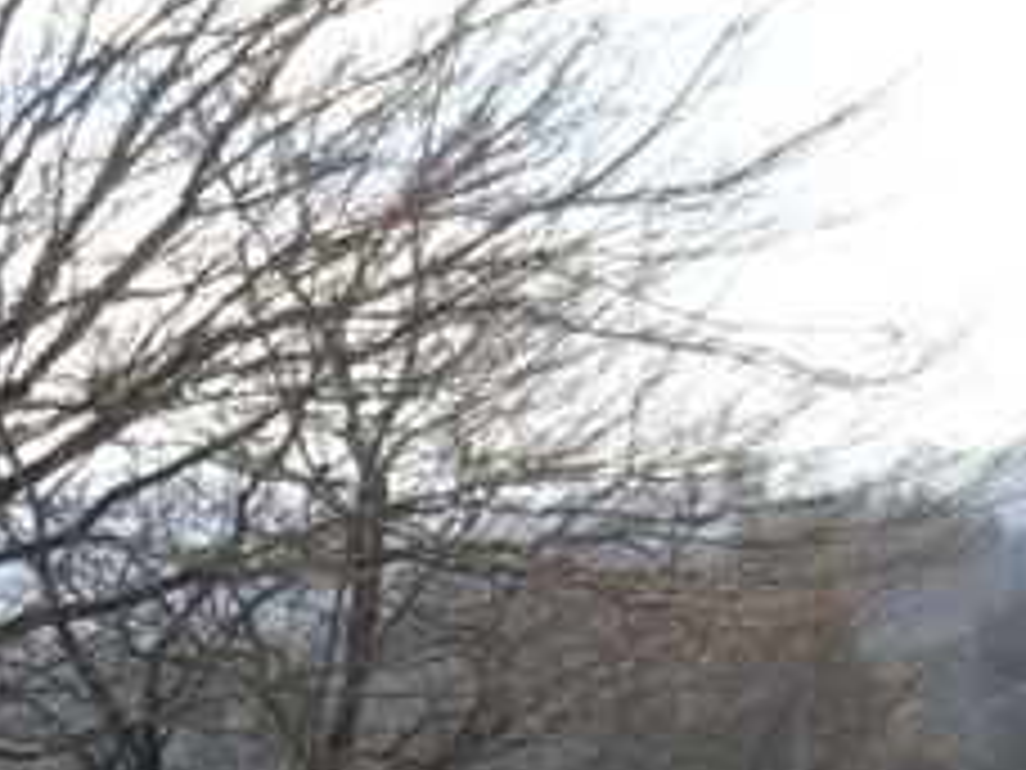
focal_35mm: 158
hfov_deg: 11.7
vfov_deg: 8.9
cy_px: 1535
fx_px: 4683
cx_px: -734
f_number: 2.2
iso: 25
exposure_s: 1/188
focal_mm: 4
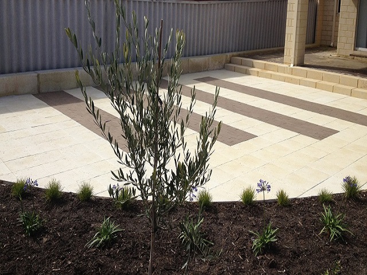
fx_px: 371
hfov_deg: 52.6
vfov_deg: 40.7
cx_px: 184
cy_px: 138
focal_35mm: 35
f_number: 2.4
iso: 64
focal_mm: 4.28
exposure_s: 1/2762
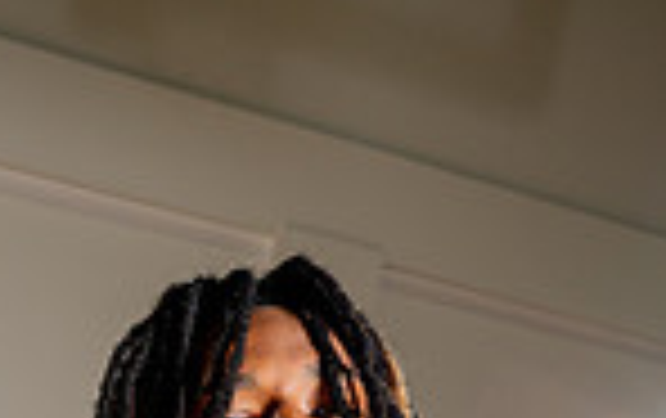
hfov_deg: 21.3
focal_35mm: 96
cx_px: 108
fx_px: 1745
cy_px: 966
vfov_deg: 11.5
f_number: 7.1
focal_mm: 31
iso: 250
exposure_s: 1/250
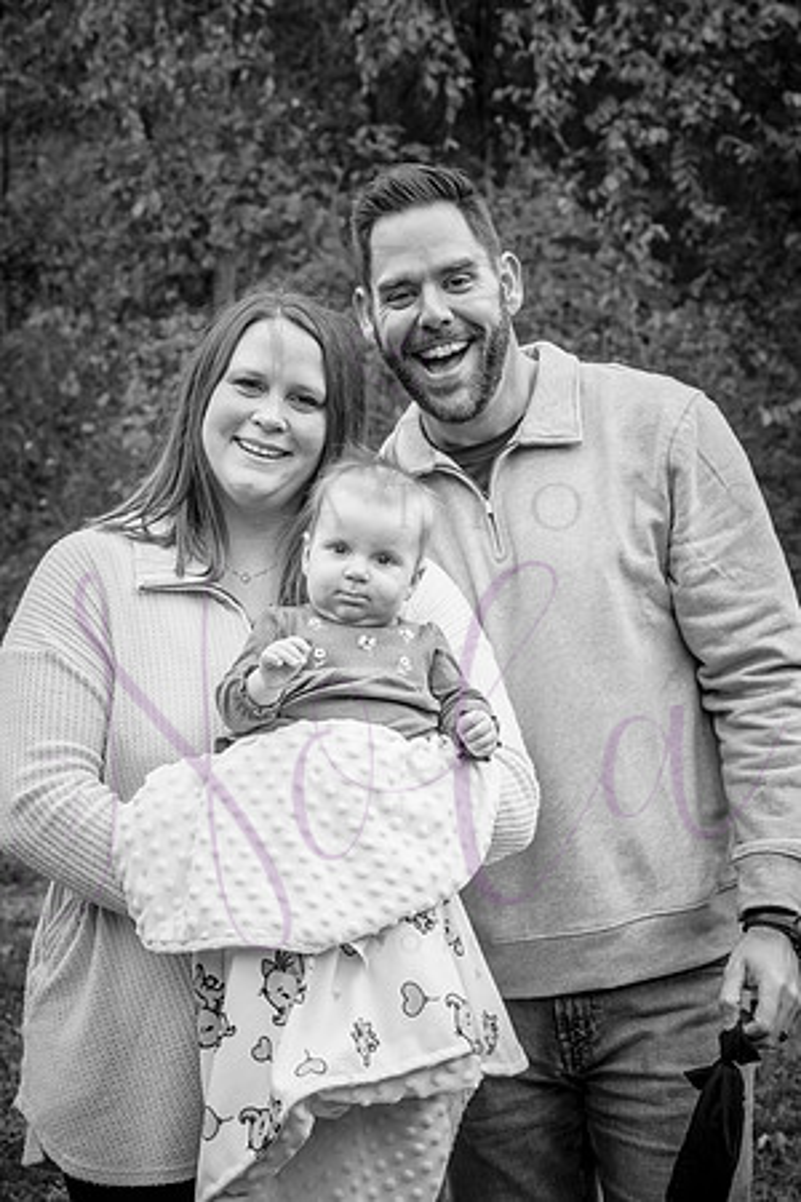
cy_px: 601
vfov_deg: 23.9
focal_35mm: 85
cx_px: 400
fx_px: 2837
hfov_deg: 16.1
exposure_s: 1/400
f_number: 11
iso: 800
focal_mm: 85
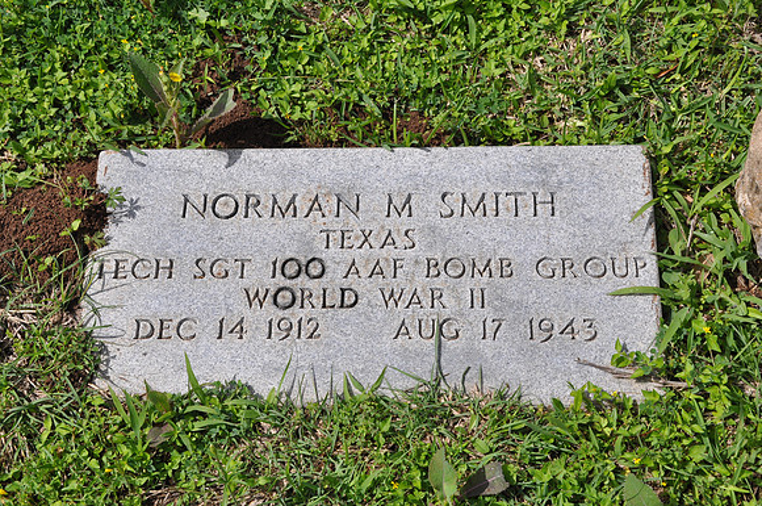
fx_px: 1268
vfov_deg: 22.6
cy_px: 253
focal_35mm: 60
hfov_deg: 33.4
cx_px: 381
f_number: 14
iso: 200
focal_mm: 40
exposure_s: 1/200
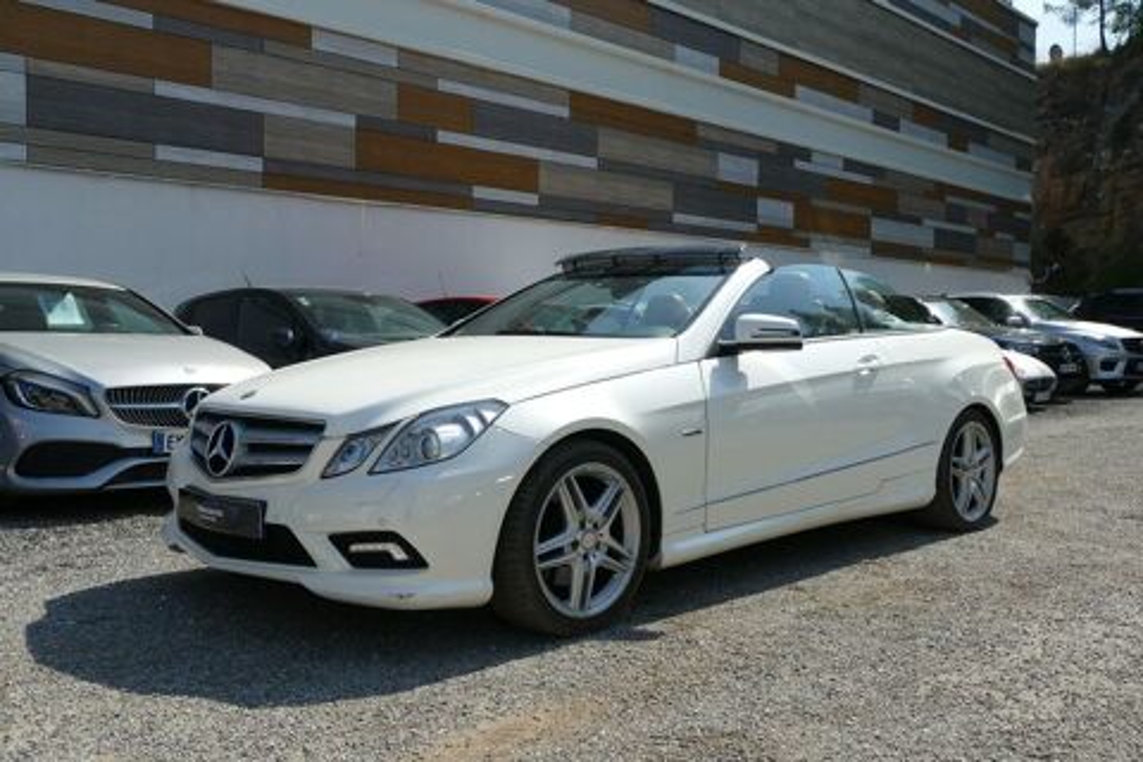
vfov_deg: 37.9
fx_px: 1111
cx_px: 572
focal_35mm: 35
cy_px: 381
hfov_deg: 54.4
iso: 125
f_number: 3.5
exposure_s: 1/2000
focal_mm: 12.64
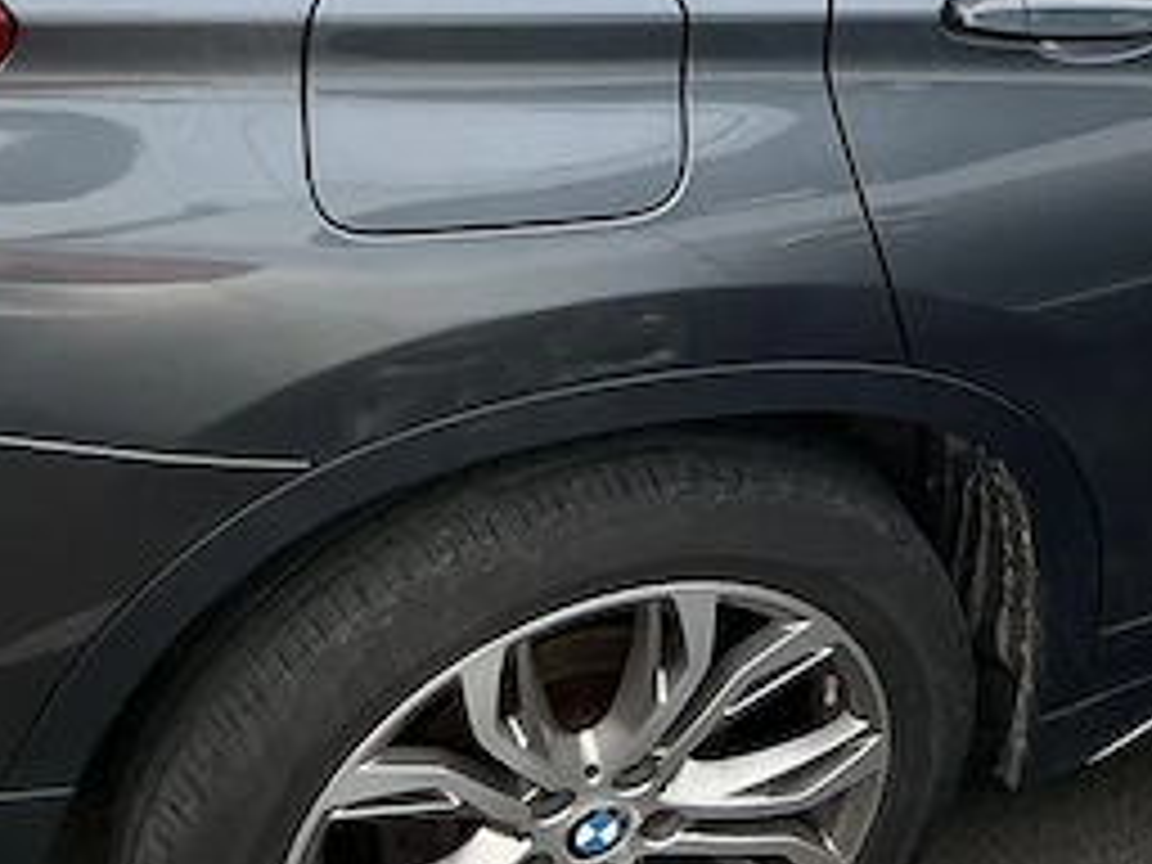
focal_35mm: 68
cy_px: -32
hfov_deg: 26.1
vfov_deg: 20.8
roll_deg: -10.7
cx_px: 1310
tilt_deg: -22.8
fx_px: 2263
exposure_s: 1/348
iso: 25
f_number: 1.8
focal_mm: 3
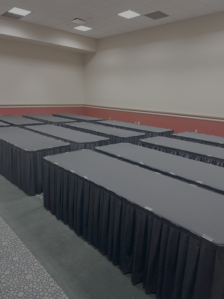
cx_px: 112
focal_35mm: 26
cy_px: 150
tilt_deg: -13.8
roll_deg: -2.2
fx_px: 224
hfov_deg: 53.1
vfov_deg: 67.3
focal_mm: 5.7
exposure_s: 1/60
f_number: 1.5
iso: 200
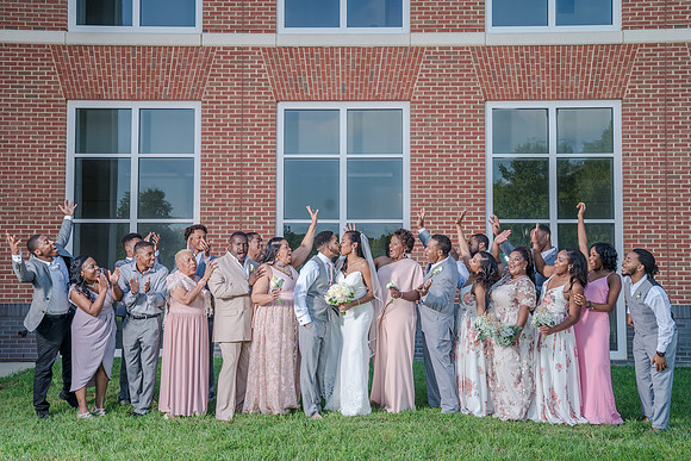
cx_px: 346
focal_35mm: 42
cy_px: 226
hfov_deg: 46.1
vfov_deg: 31.7
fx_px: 811
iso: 200
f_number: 5.6
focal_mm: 41
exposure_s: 1/200
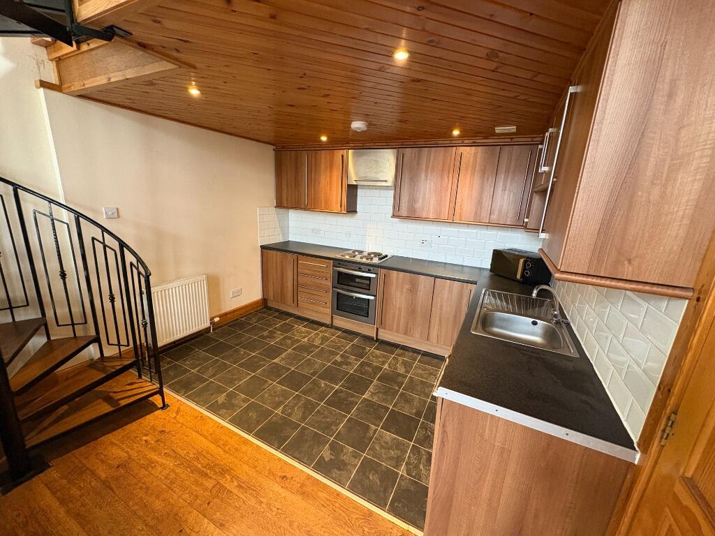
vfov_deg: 85.7
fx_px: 289
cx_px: 358
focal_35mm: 14
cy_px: 268
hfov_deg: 102.1
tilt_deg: -13.3
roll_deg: -2.8
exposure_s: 1/50
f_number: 2.2
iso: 320
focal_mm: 2.22
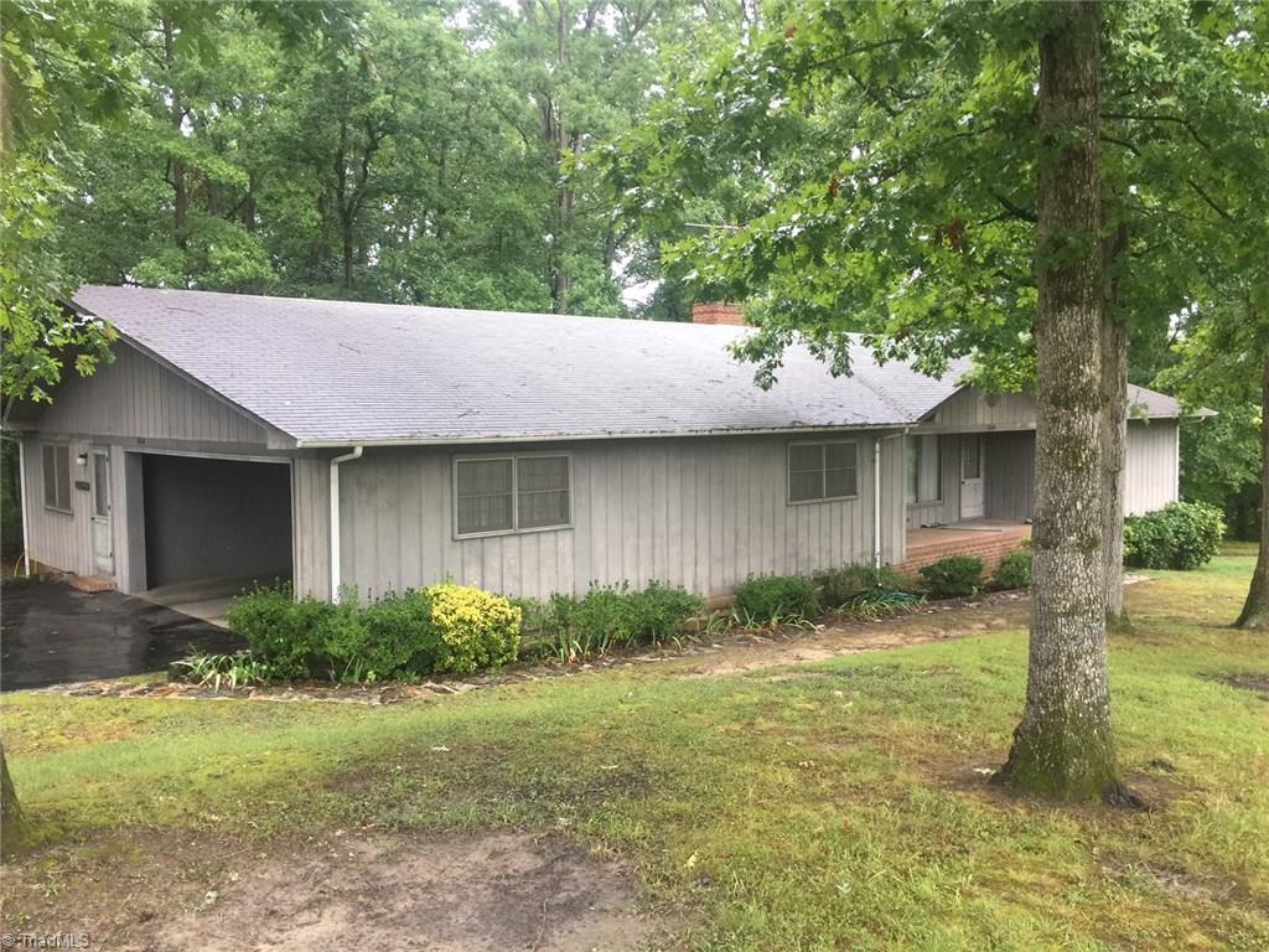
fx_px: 1063
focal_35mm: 29
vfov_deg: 48.2
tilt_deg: -5.7
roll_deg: -1.0
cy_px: 476
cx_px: 634
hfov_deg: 61.7
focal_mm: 4.15
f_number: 2.2
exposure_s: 1/40
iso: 32
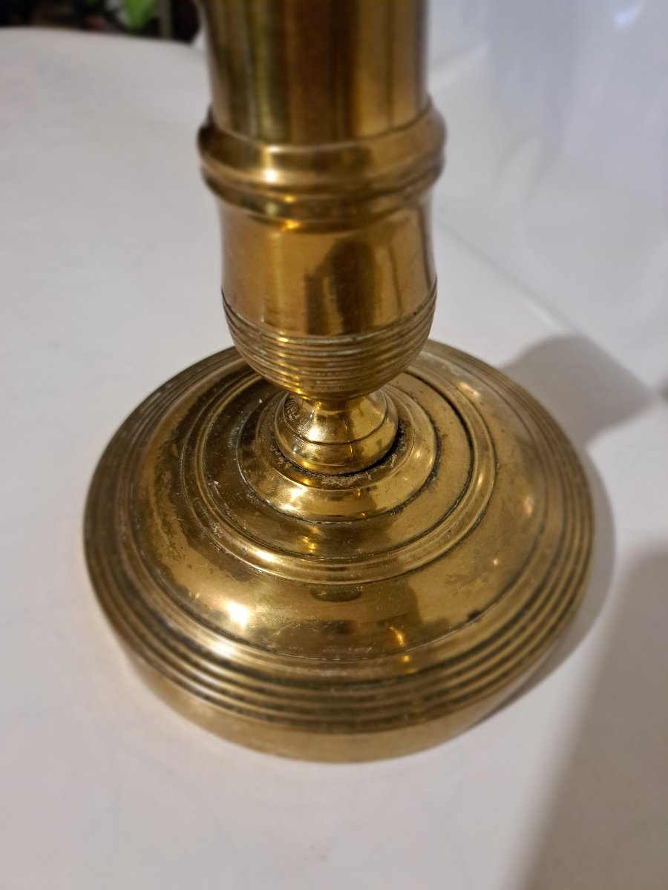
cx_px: 334
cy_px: 445
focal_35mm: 24
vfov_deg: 71.6
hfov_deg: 56.8
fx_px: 618
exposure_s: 1/33
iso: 500
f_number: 1.8
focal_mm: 5.23
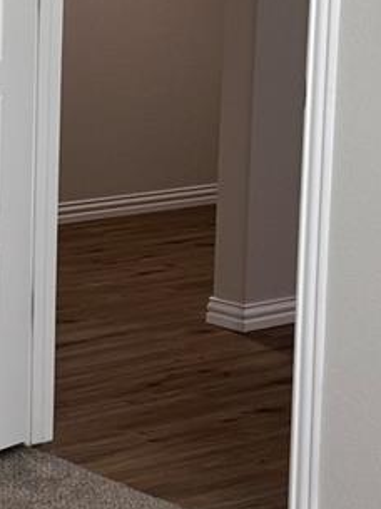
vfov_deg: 16.2
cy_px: 150
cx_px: -164
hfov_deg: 11.8
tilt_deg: -9.1
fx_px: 1779
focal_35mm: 121
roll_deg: +0.6
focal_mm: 6.76
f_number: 1.78
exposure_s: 1/120
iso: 125
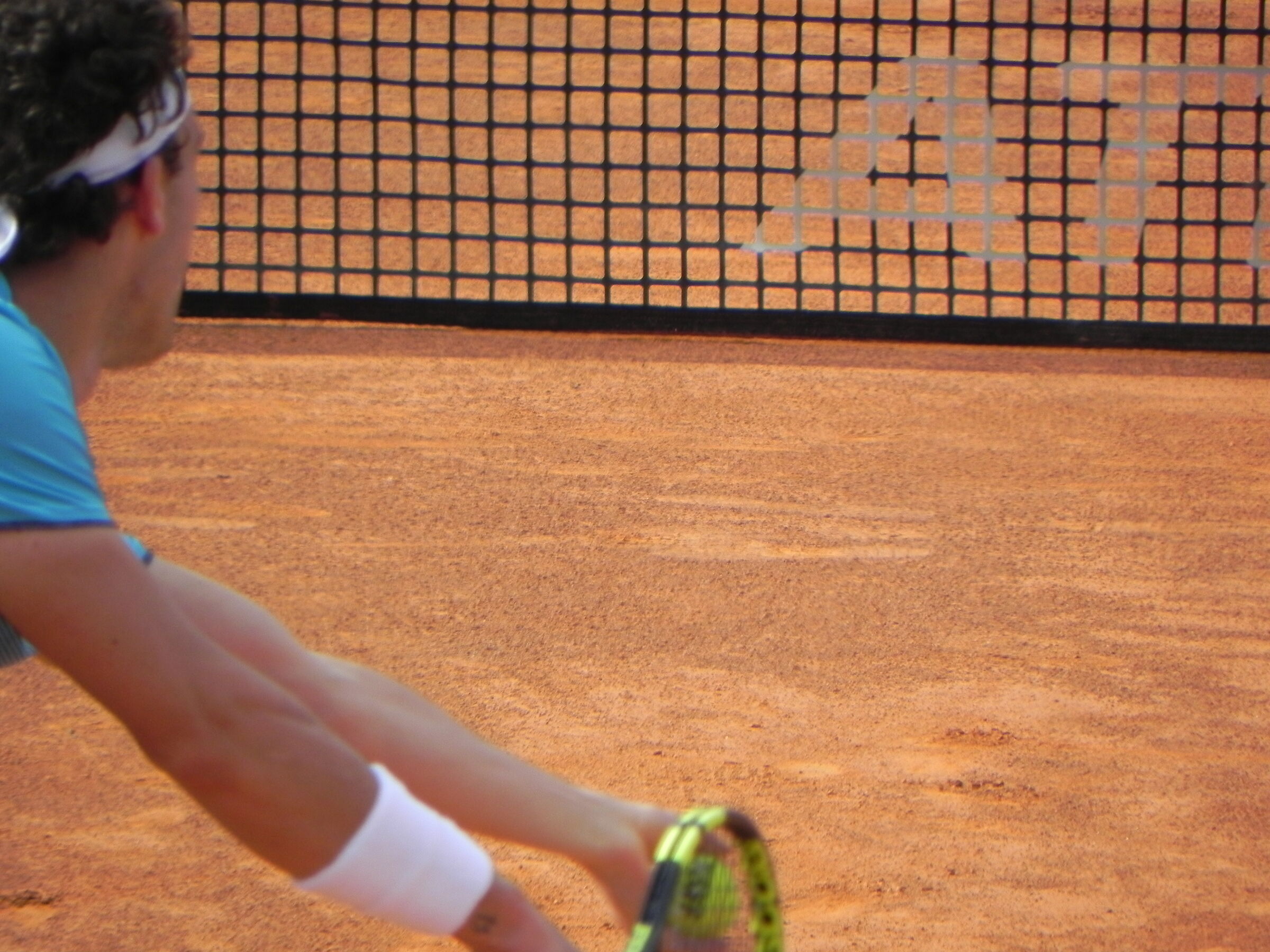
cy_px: 476
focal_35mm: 678
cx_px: 635
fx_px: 24875
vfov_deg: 2.2
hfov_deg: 2.9
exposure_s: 1/500
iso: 160
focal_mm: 120
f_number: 5
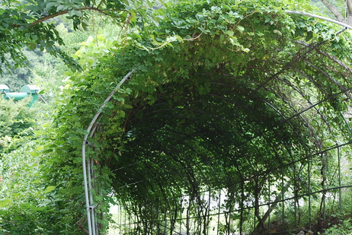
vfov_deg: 23.0
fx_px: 577
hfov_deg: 33.7
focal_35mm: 59
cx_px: 226
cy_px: 153
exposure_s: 1/80
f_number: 4.5
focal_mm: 26
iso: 200
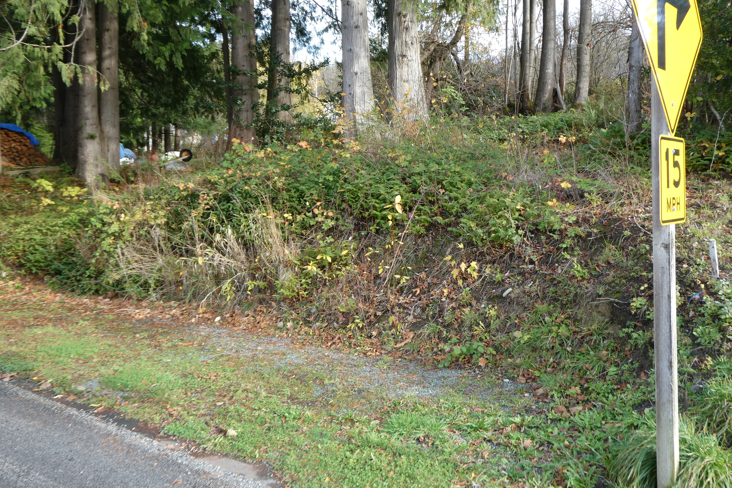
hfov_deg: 57.2
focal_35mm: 33
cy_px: 214
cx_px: 372
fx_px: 671
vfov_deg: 39.9
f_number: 3.5
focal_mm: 5.4
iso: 80
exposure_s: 1/80
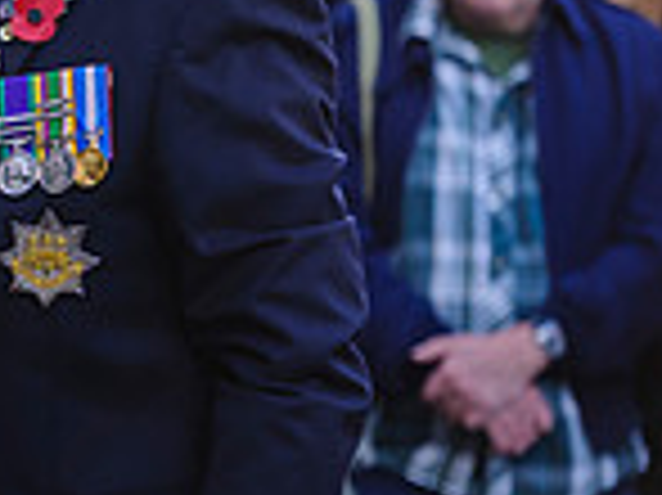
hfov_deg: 3.1
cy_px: 306
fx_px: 12153
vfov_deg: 2.3
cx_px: -461
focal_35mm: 636
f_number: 4
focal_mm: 145
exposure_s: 1/350
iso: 400
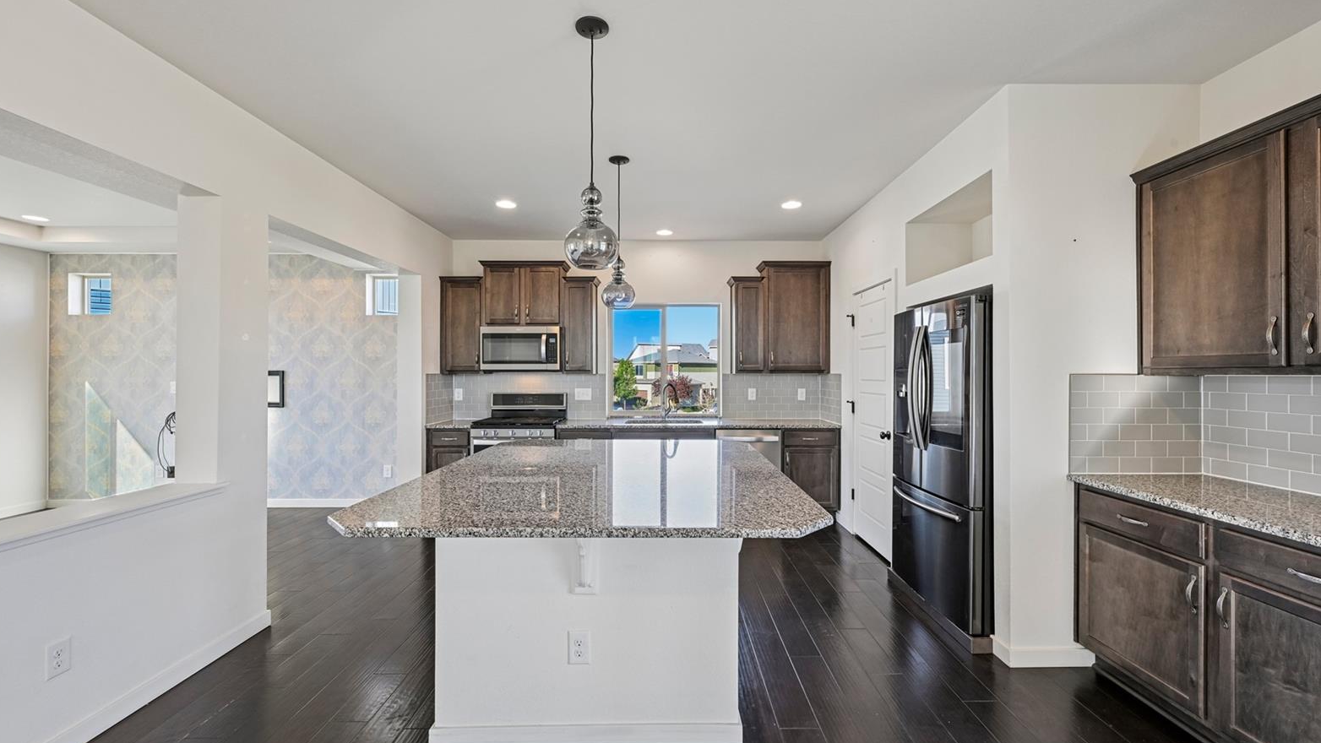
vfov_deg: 70.5
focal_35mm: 15
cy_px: 367
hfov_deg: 103.0
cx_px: 663
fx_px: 525
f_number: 11
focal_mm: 14
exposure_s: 1/15
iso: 360
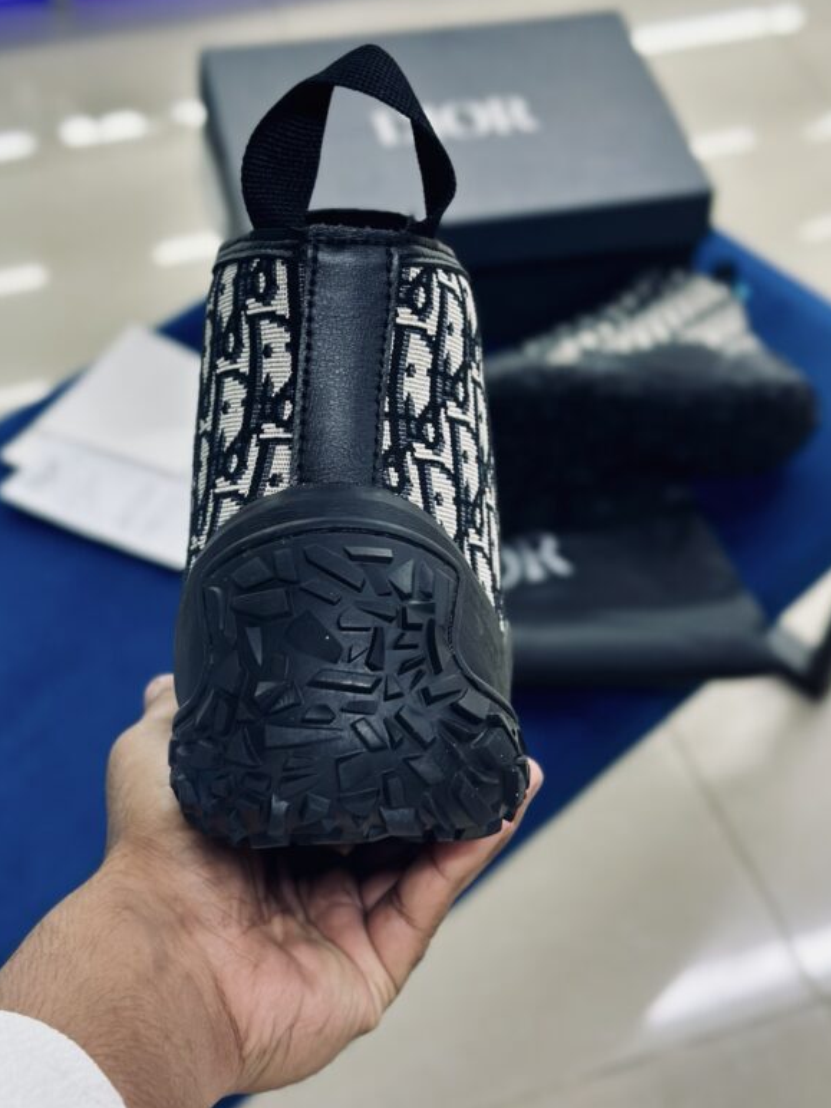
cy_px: 539
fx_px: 1856
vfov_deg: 33.2
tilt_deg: -49.6
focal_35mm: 58
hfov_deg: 25.2
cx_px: 360
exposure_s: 1/100
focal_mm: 6.86
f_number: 1.78
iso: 100
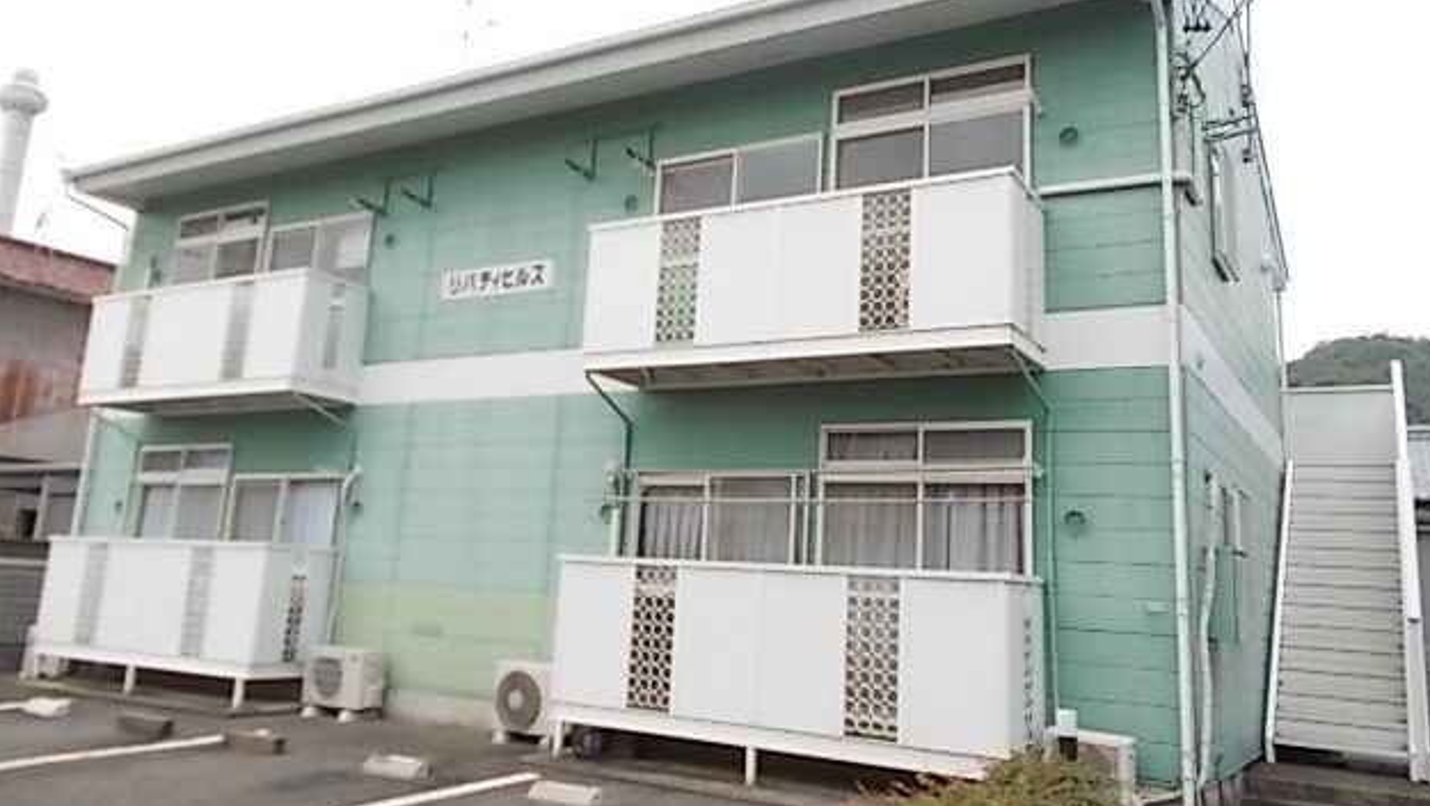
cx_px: 712
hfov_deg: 66.0
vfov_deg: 40.0
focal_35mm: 29
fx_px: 1100
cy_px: 323
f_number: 3.2
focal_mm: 4.6
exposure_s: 1/500
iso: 80
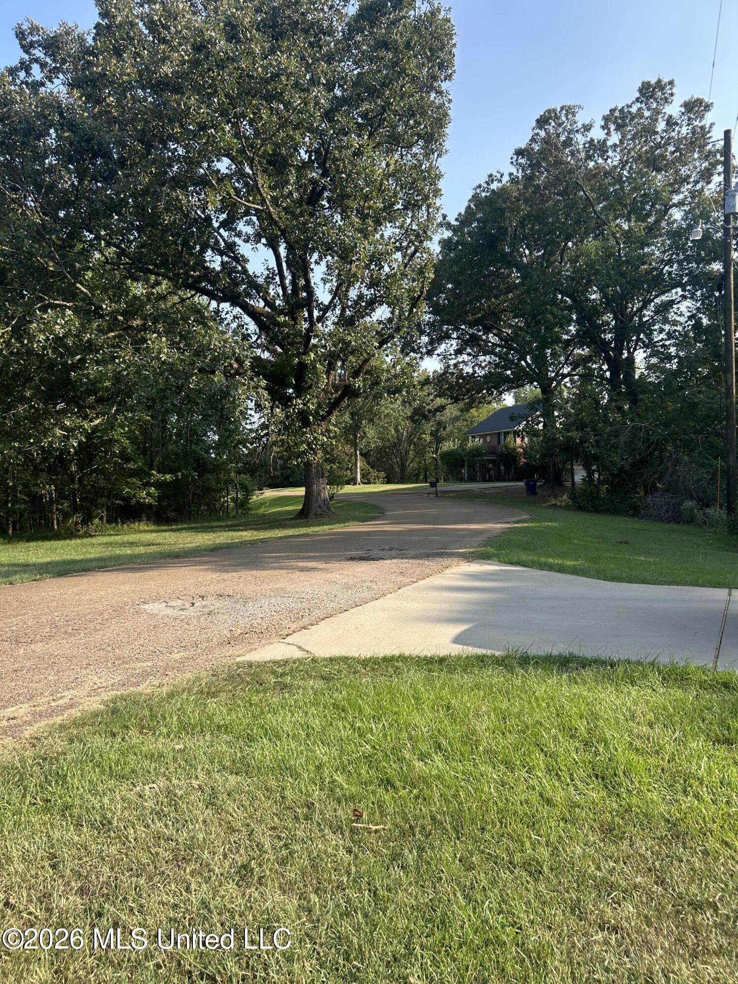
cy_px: 492
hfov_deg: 53.1
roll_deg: +3.6
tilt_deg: +1.5
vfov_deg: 67.3
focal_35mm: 26
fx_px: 739
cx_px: 369
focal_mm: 5.7
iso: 50
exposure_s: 1/1266
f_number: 1.5
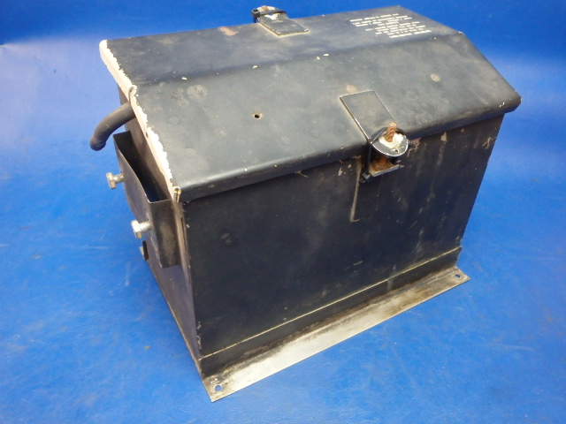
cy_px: 212
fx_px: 458
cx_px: 283
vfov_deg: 49.7
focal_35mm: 28
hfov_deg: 63.4
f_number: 3.9
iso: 800
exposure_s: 1/30
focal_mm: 5
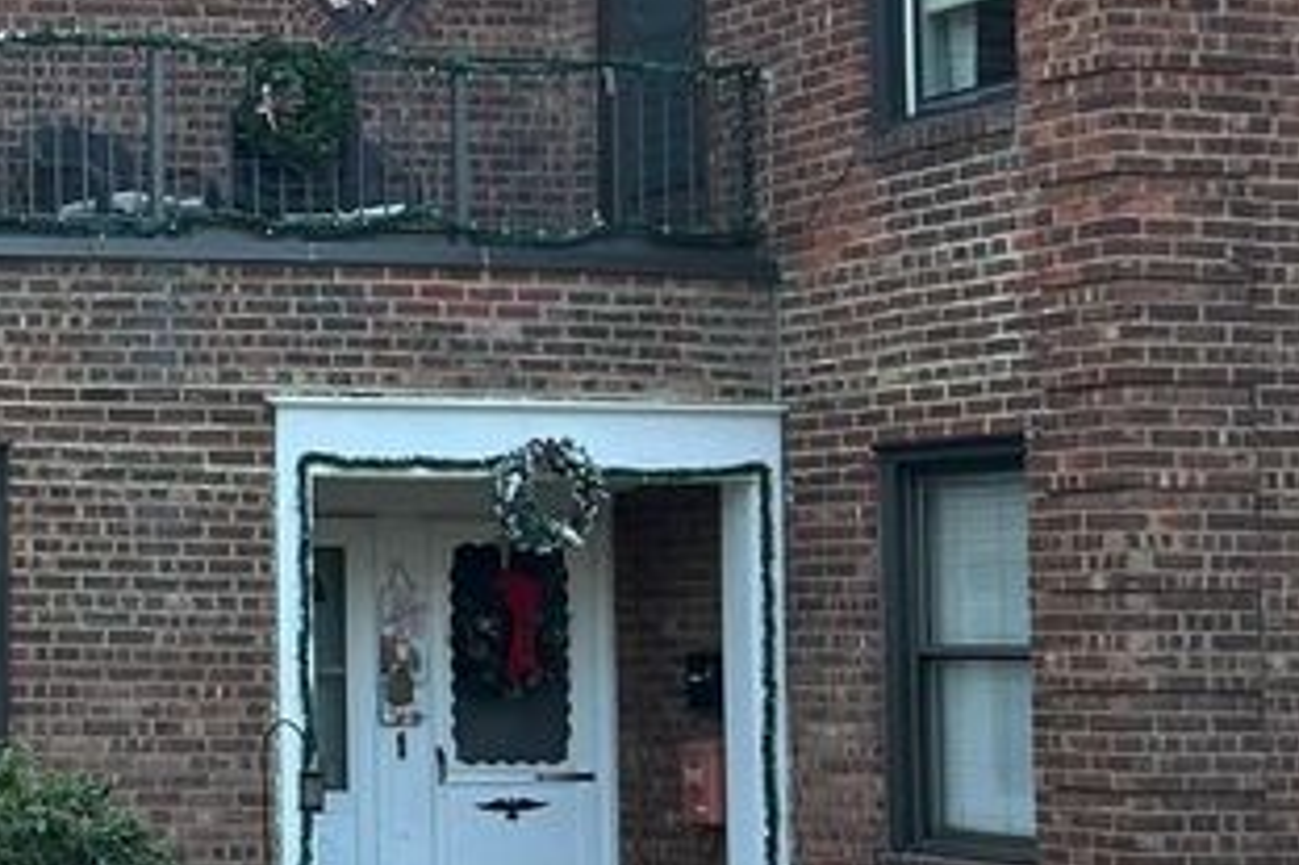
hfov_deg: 19.9
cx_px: -627
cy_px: 435
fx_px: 3210
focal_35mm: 89
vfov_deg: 15.3
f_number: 1.5
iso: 40
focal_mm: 5.7
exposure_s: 1/254
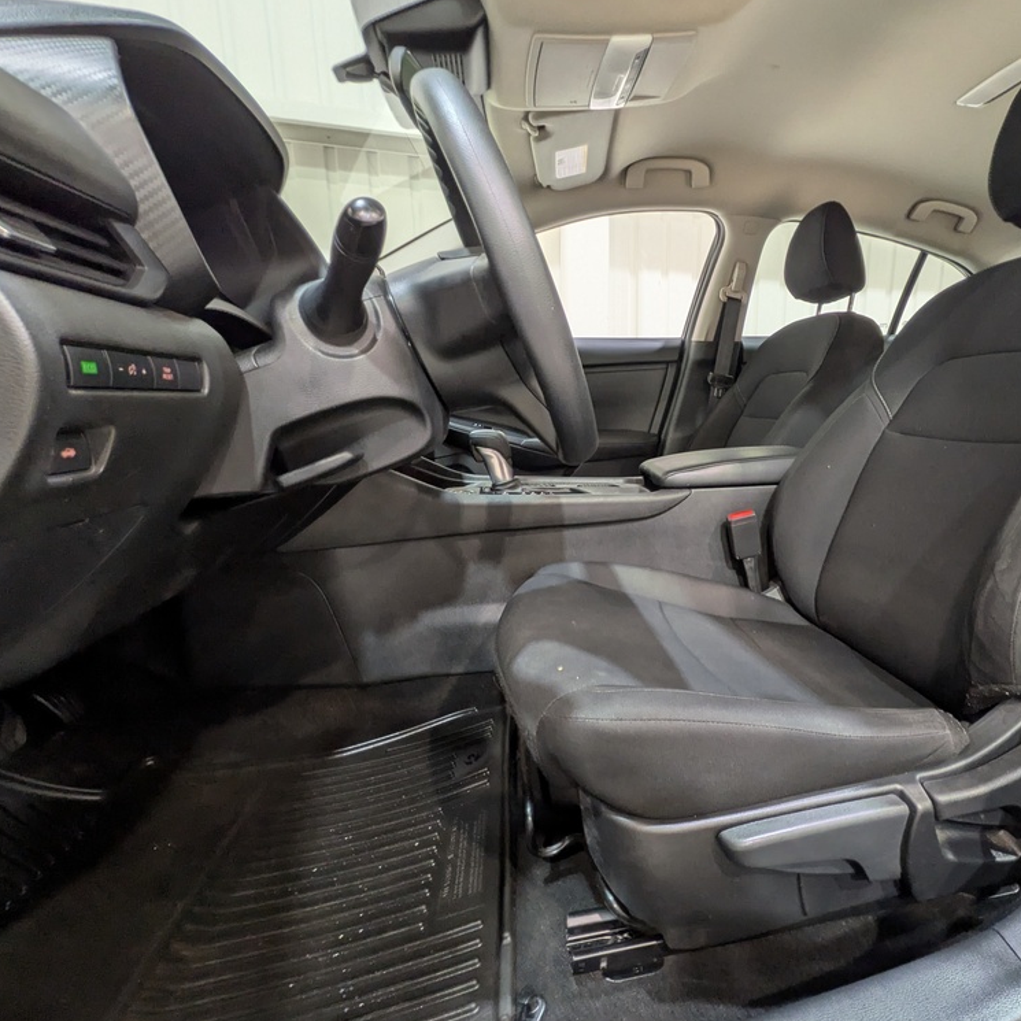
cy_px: 514
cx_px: 654
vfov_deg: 84.0
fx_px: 567
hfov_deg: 82.0
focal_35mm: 17
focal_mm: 1.83
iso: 73
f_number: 2.2
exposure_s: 1/24
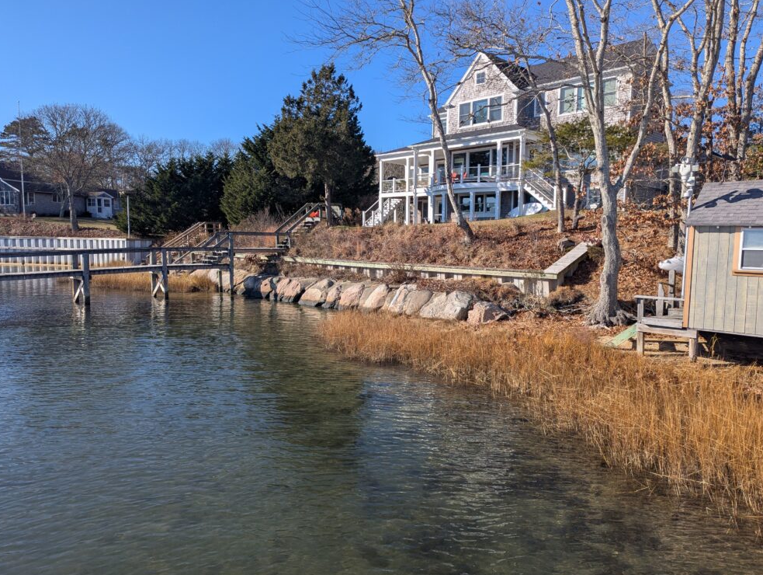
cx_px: 392
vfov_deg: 55.0
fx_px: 552
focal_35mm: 25
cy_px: 296
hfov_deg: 69.3
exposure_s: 1/1715
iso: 43
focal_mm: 6.81
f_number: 1.85
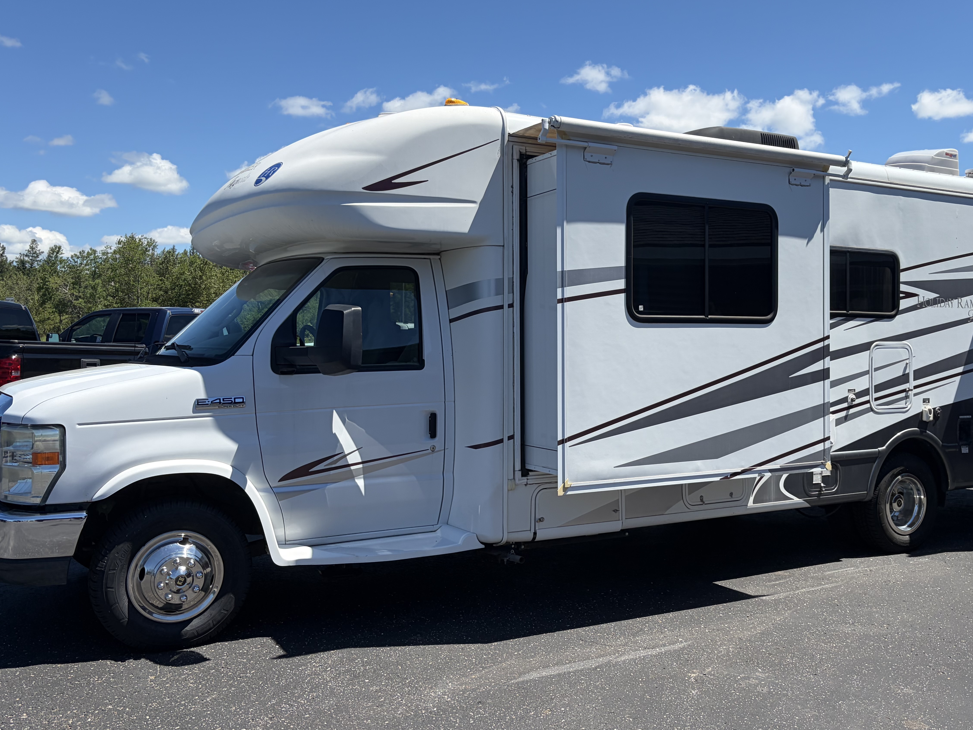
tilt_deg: +0.5
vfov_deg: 42.9
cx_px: 517
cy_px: 347
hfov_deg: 55.3
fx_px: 928
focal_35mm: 33
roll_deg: +0.3
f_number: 1.6
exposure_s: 1/3279
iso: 50
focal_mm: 5.96
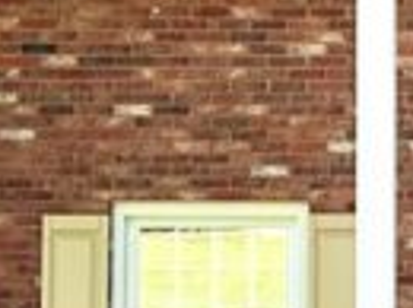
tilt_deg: +3.2
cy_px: 33
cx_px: 708
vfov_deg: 9.9
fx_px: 1763
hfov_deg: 12.4
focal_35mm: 148
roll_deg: -0.3
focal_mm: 6.86
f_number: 1.78
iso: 80
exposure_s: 1/201
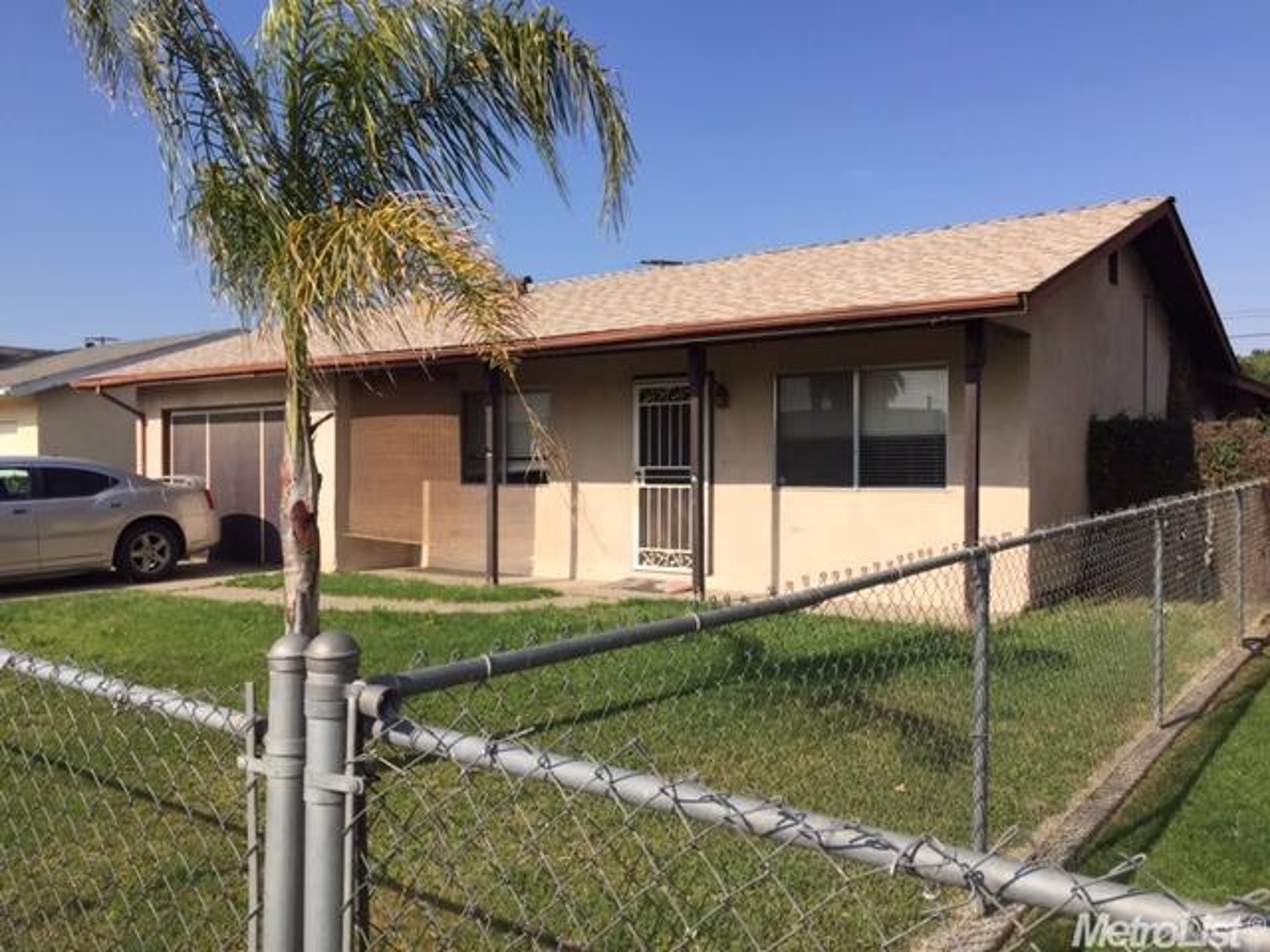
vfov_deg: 48.2
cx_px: 635
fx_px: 1064
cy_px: 476
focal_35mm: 29
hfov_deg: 61.7
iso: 32
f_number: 2.2
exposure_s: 1/2475
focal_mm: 4.15
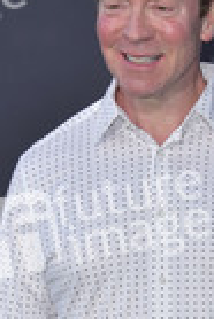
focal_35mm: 225
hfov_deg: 6.1
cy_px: 340
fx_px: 2001
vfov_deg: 9.1
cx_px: 160
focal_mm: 78
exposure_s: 1/250
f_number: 6.3
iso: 320
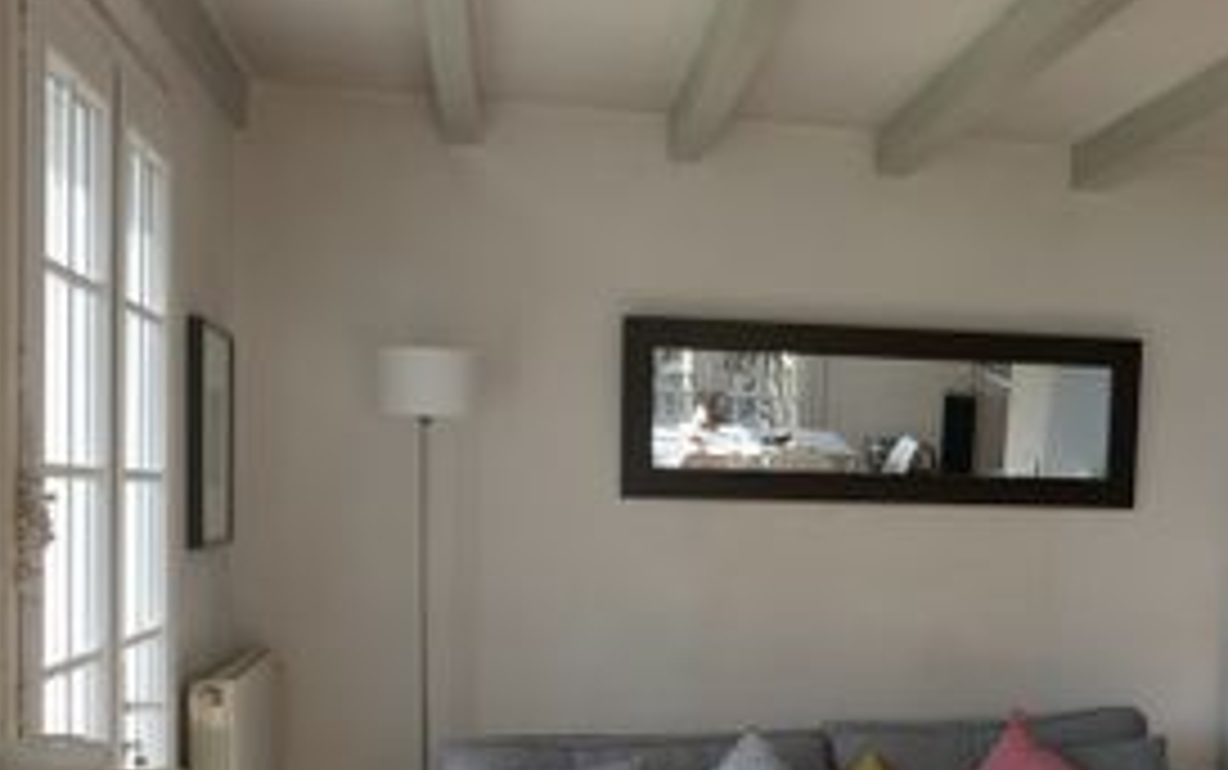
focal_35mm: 56
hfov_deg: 34.7
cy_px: 612
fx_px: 1875
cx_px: 1044
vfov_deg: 22.9
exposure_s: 1/125
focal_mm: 9.1
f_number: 2.8
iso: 125
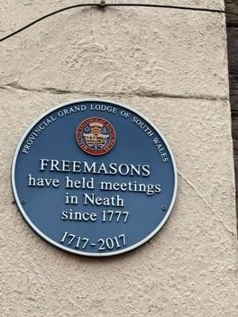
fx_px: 999
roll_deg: +0.3
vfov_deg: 18.0
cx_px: 103
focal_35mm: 109
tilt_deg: +20.8
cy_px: 186
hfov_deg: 13.6
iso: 64
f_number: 1.78
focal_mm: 6.76
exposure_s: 1/1172
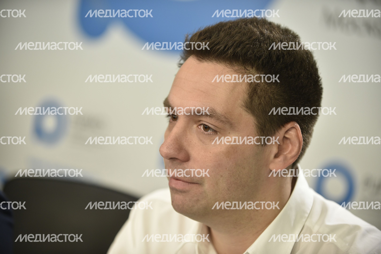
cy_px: 127
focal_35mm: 116
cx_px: 190
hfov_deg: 17.7
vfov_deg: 11.8
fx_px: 1227
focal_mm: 116
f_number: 4
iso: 1600
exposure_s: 1/250
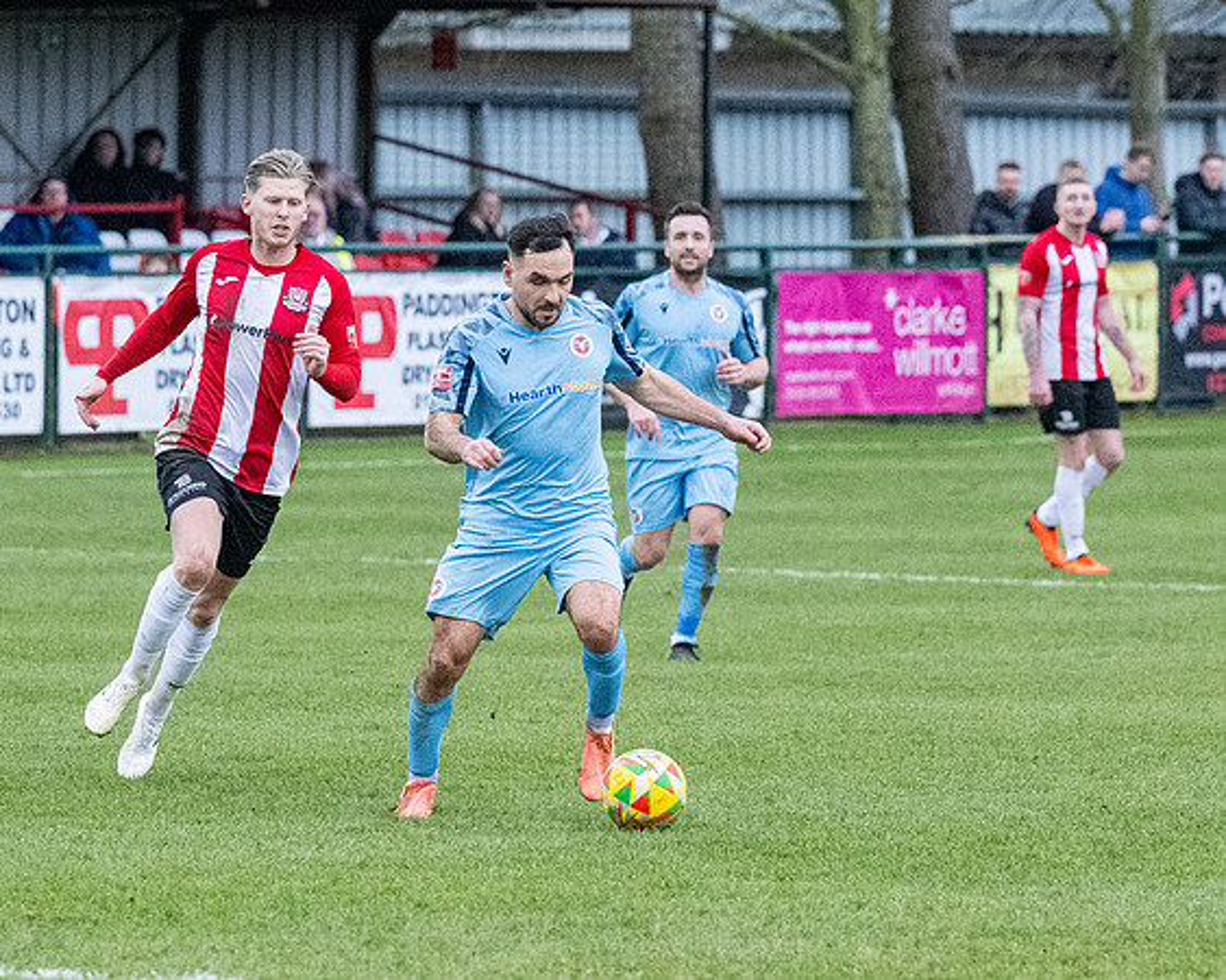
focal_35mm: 378
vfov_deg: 4.1
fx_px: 13704
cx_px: 539
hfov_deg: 5.1
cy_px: 540
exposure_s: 1/1250
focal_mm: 145
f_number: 4
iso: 5000
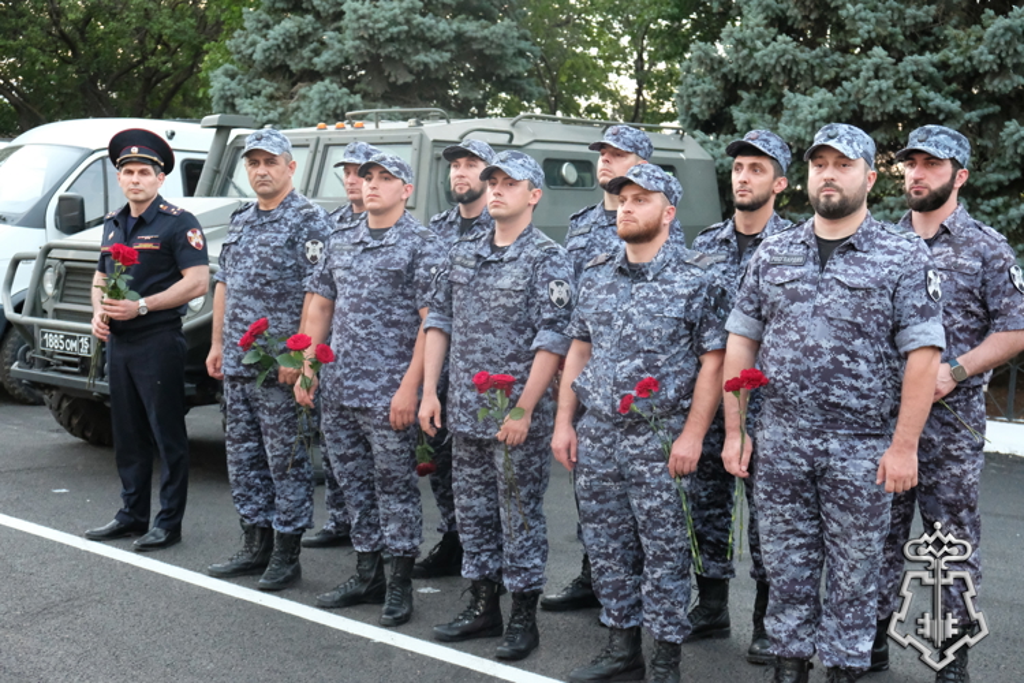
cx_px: 512
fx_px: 1280
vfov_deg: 29.9
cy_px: 342
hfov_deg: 43.6
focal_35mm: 45
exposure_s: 1/85
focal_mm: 30.2
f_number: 4.5
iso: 10000
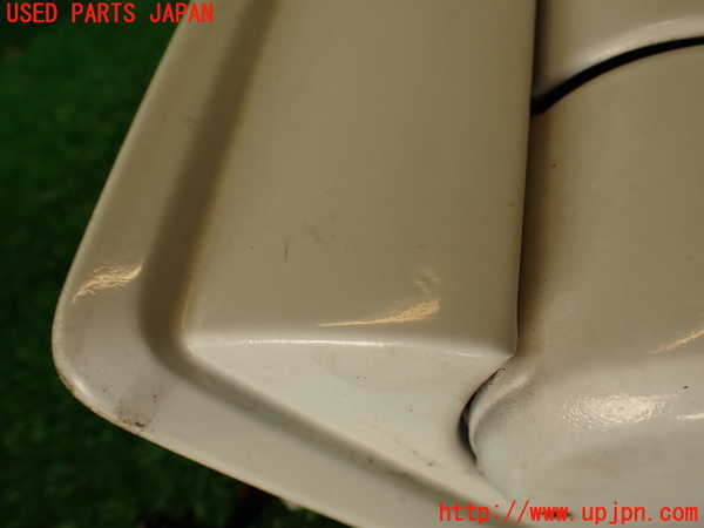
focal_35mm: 32
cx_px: 352
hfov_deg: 56.8
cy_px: 264
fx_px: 651
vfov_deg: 44.2
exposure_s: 1/80
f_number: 3.2
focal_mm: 5.79
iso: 100
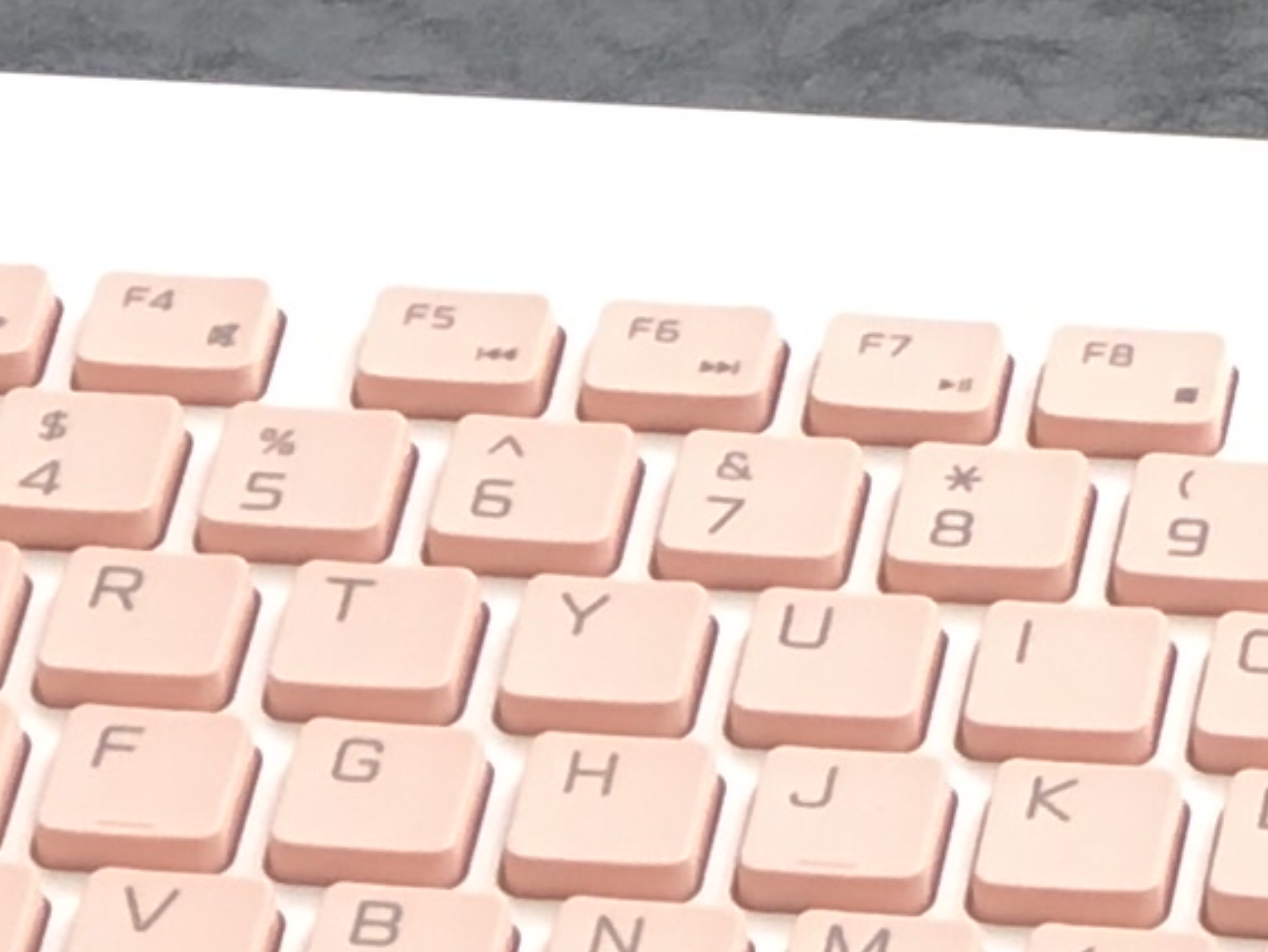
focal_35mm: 404
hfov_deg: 4.8
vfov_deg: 3.7
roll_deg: -0.3
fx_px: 14802
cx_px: 2561
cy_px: -540
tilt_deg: -34.5
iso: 20
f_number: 2.8
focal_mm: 6.6
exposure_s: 1/30
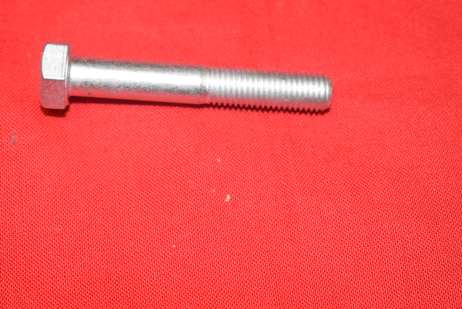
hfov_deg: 23.6
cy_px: 128
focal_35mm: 86
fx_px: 1105
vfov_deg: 15.9
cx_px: 198
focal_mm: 38
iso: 500
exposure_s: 1/60
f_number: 5
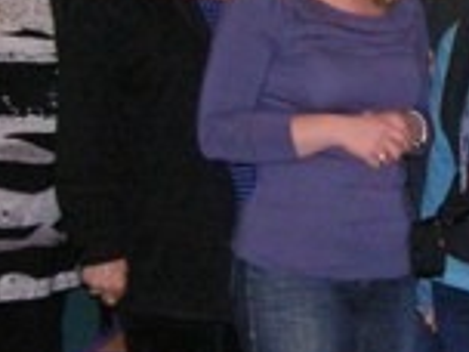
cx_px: 528
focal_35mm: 143
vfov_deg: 10.4
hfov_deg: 13.5
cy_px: 150
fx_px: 1937
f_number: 2.9
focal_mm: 5.7
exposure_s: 1/60.1
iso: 200
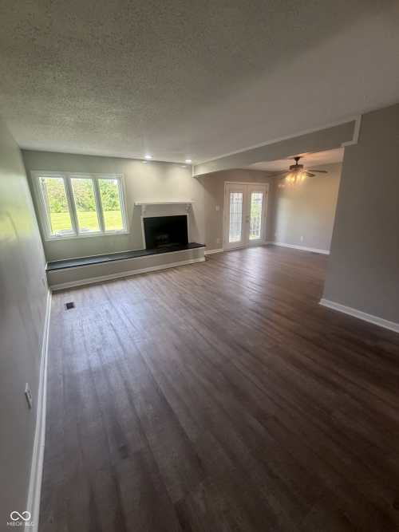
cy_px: 266
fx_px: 215
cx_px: 200
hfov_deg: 85.7
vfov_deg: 102.1
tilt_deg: -16.8
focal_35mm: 14
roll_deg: +1.5
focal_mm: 2.22
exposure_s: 1/120
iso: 320
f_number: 2.2
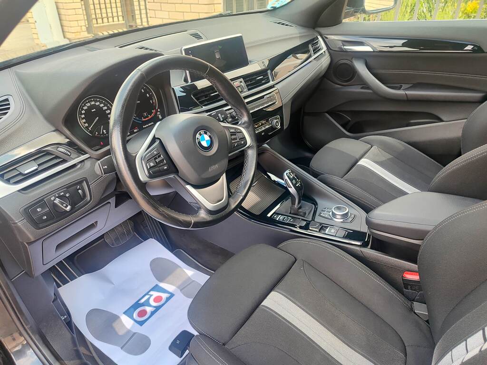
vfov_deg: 54.9
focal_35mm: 25
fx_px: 352
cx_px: 244
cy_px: 182
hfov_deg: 69.4
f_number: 1.89
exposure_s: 1/100
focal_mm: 5.95
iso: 75
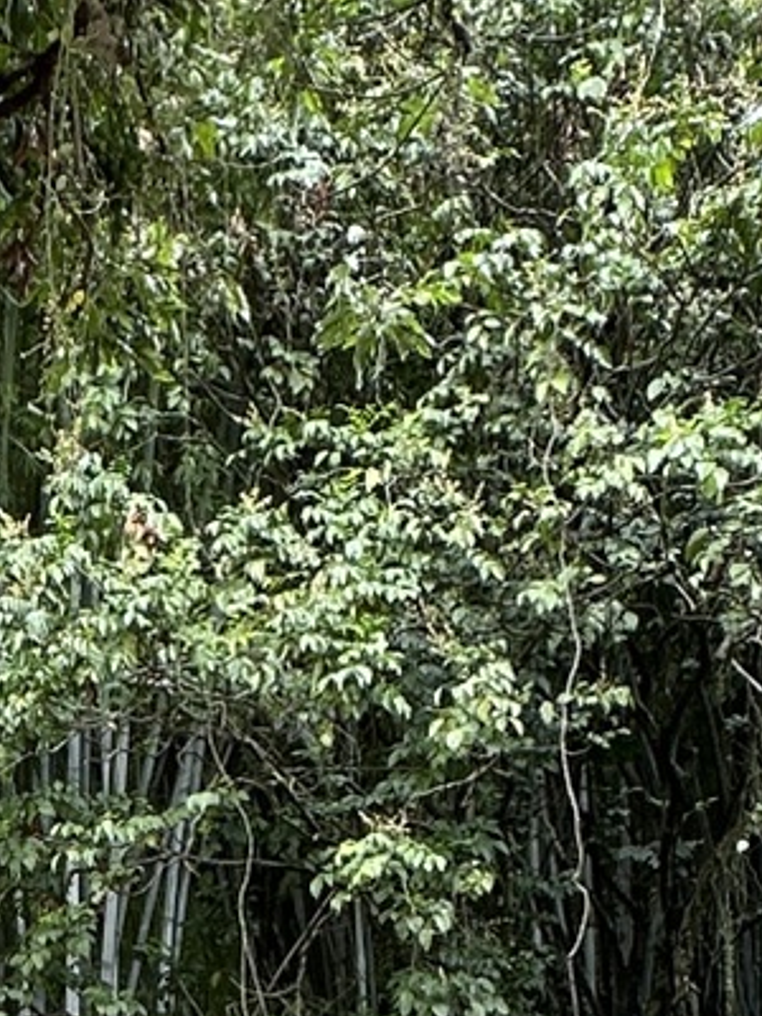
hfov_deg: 20.5
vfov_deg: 23.4
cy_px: 1440
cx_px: 61
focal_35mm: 70
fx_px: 2055
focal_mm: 2.22
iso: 40
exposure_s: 1/104
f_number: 2.2
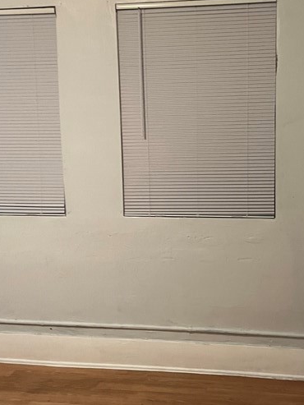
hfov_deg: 26.9
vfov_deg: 35.5
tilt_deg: -9.2
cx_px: 205
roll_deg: +0.9
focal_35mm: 54
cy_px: 211
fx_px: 632
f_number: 1.5
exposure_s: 1/60
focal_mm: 5.7
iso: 320
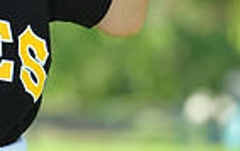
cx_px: -88
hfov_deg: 4.5
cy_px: -149
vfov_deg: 2.8
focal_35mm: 466
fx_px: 3050
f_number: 5
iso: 200
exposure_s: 1/320
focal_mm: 112
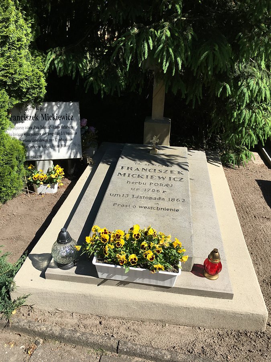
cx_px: 136
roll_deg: -0.8
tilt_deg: -27.0
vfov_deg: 61.7
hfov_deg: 48.2
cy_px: 181
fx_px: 303
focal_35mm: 29
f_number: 2.2
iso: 25
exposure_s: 1/1374
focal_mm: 4.15
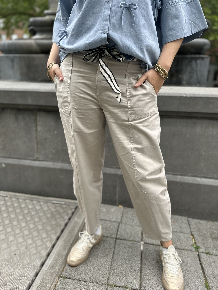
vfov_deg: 71.6
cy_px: 145
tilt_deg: -15.2
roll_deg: -2.9
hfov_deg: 56.8
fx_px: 202
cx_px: 109
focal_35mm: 24
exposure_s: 1/971
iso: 80
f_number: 1.78
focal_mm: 6.86
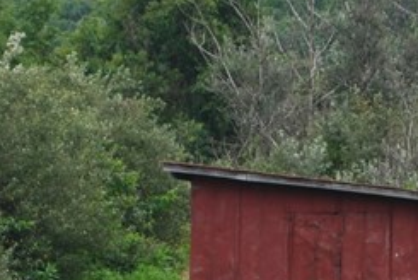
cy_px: 179
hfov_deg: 5.7
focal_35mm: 364
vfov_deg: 3.8
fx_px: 4234
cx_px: 228
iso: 100
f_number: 6.3
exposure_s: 1/160
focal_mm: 55
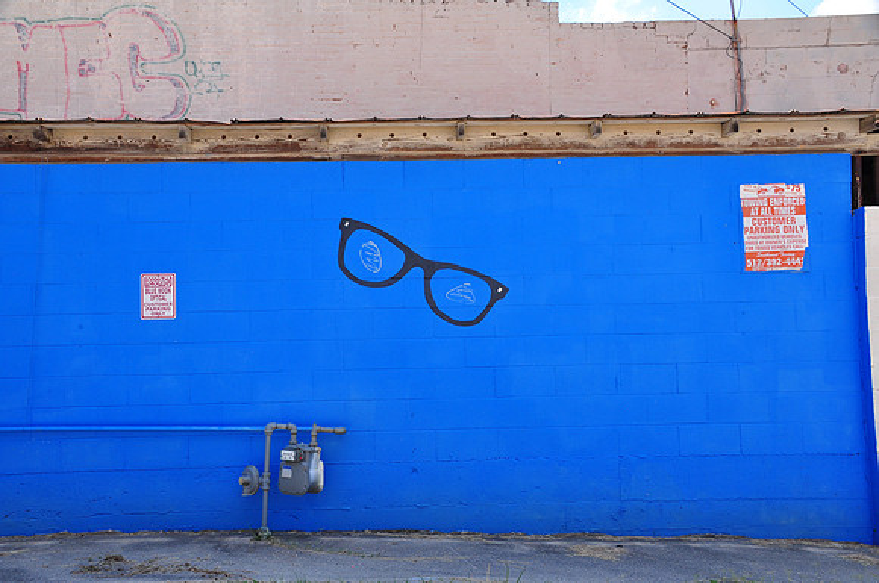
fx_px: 951
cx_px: 440
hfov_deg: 49.6
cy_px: 292
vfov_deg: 34.1
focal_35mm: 39
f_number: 11
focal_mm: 26
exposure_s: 1/125
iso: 200
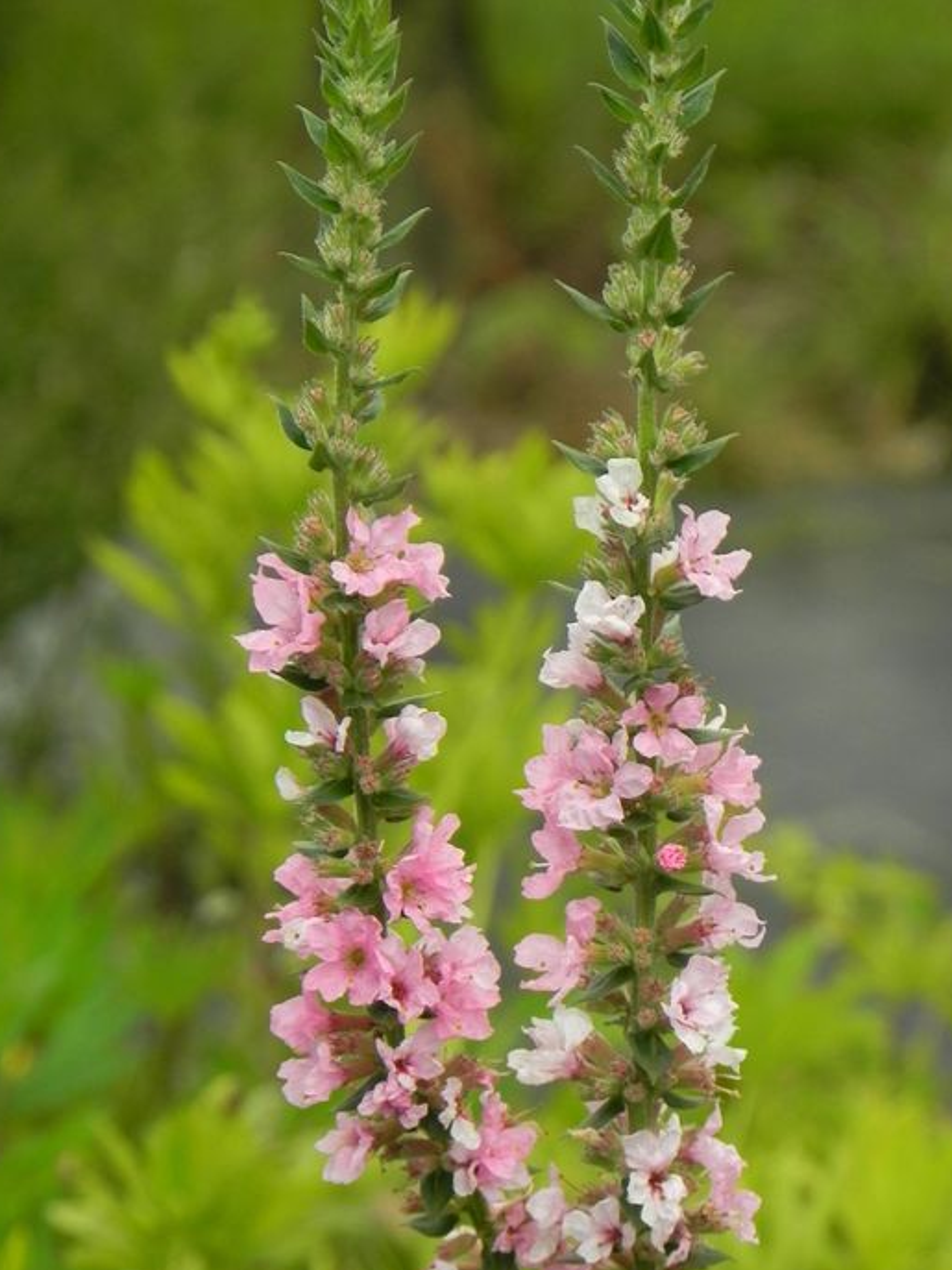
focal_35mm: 339
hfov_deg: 4.4
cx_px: 529
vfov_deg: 5.8
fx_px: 12435
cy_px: 736
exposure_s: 1/320
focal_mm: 51.8
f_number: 5
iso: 160
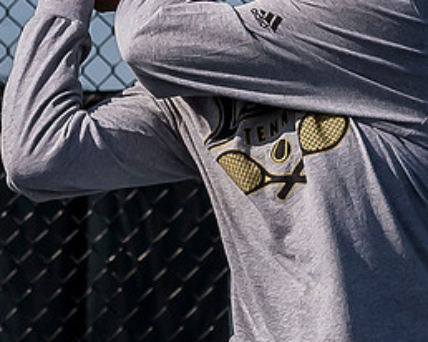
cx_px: 319
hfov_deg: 2.5
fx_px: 9658
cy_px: 138
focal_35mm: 763
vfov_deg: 2.0
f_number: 5
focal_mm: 52
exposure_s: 1/1600
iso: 320
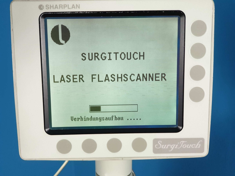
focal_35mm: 52
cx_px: 118
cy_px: 88
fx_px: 353
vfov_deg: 28.0
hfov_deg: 36.8
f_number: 2.4
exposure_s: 1/33
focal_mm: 6
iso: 125
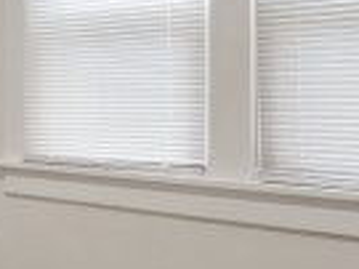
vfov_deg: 18.4
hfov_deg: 20.2
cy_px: 96
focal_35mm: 80
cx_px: -213
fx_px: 829
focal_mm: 15
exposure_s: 1/15
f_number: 9
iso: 3600
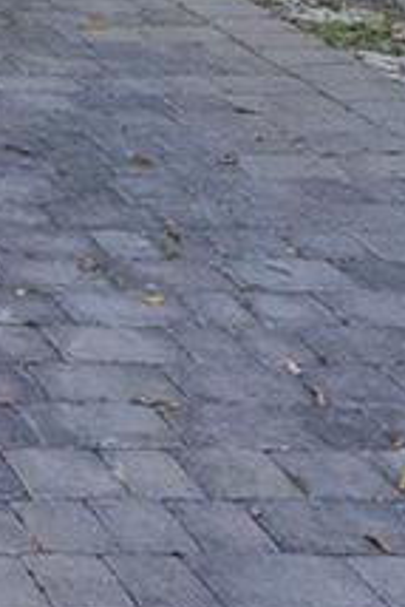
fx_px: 1887
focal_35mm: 112
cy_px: -428
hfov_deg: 10.2
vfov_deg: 15.9
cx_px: -651
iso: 100
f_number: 11
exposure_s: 1/60
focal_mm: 10
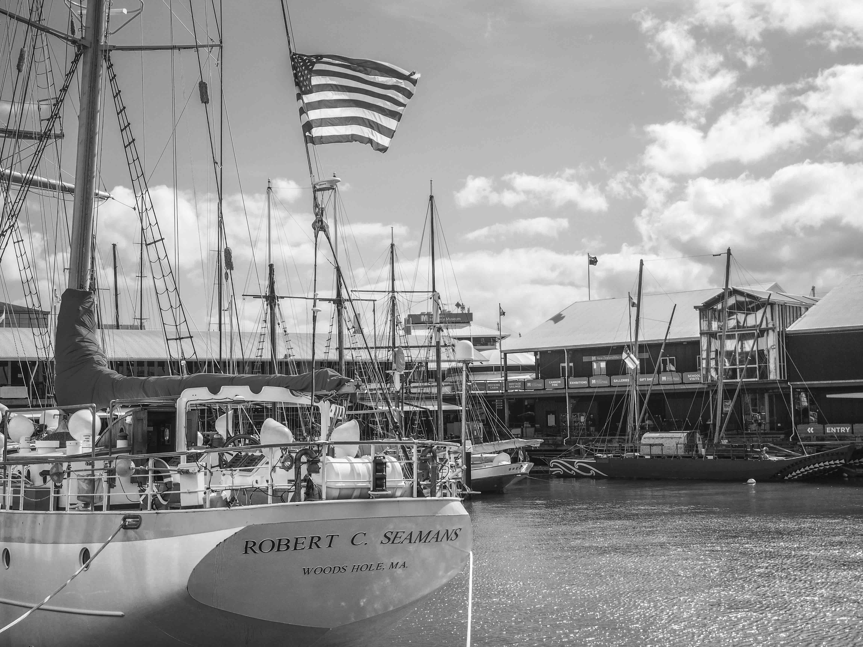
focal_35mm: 50
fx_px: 1247
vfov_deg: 29.1
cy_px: 324
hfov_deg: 38.2
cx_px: 432
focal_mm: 25
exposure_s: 1/8000
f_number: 2.8
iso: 200
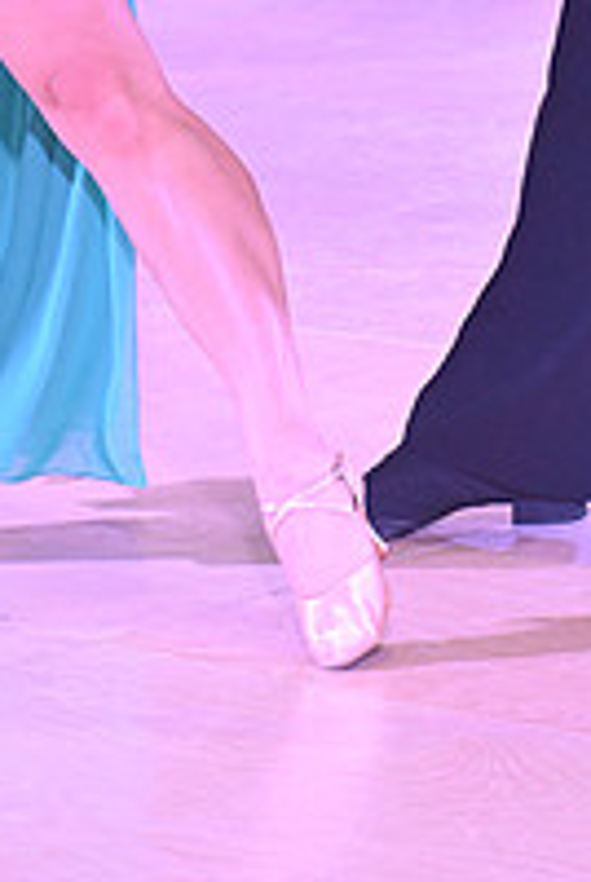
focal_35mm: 284
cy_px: -344
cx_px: 390
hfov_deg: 4.9
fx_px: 6969
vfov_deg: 7.2
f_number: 6.3
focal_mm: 98
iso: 5000
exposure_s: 1/320
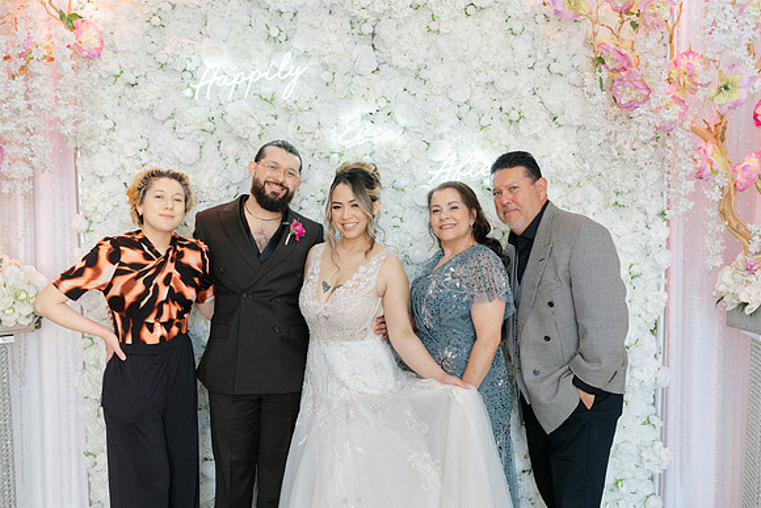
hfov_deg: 54.4
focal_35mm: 35
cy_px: 254
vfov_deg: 37.9
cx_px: 380
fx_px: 740
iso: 400
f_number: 4
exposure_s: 1/160
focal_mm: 35
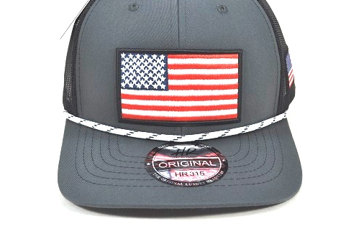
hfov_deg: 37.5
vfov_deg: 25.3
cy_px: 75
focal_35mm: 53
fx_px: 502
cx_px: 176
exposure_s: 1/200
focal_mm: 26
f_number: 7.1
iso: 200
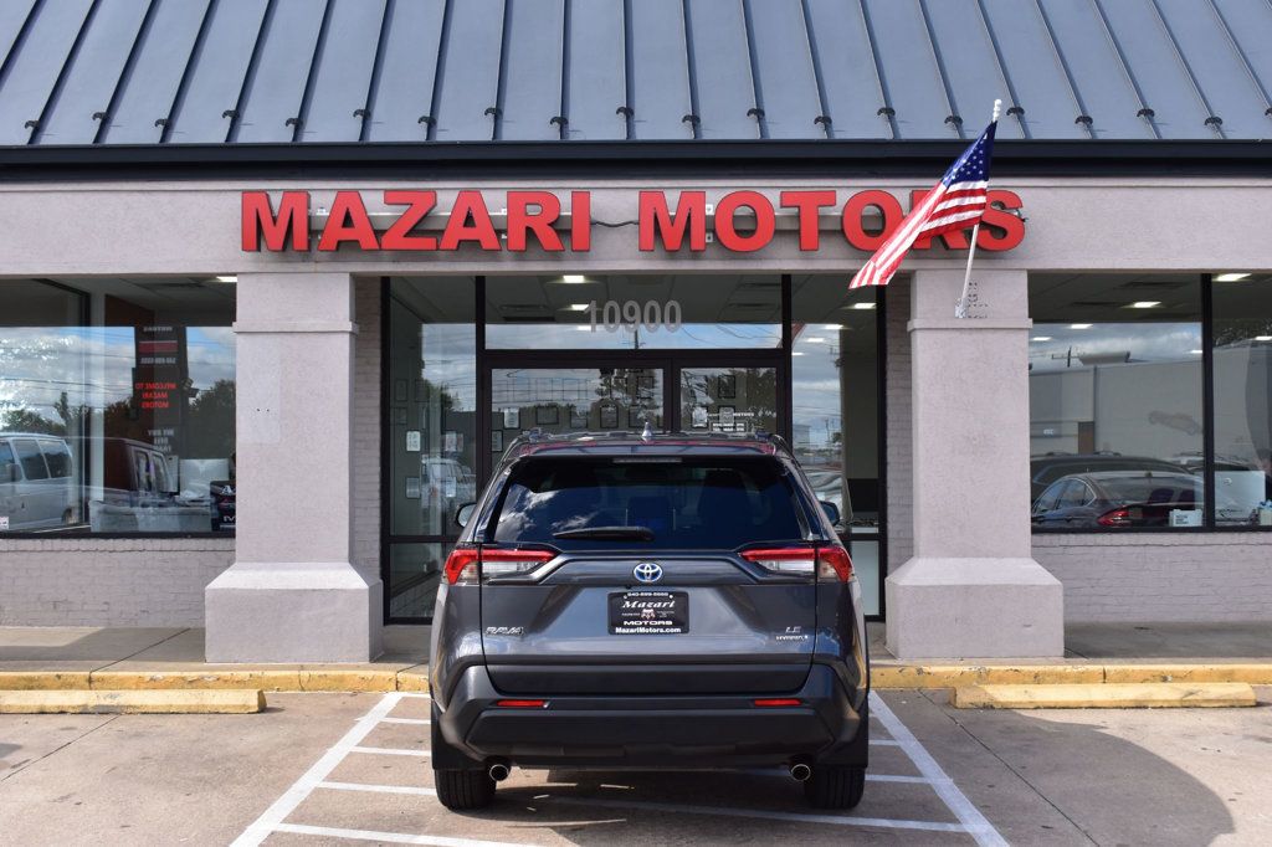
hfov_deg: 43.6
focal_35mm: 45
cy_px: 424
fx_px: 1589
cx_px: 636
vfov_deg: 29.8
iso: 400
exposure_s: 1/250
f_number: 10
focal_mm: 30
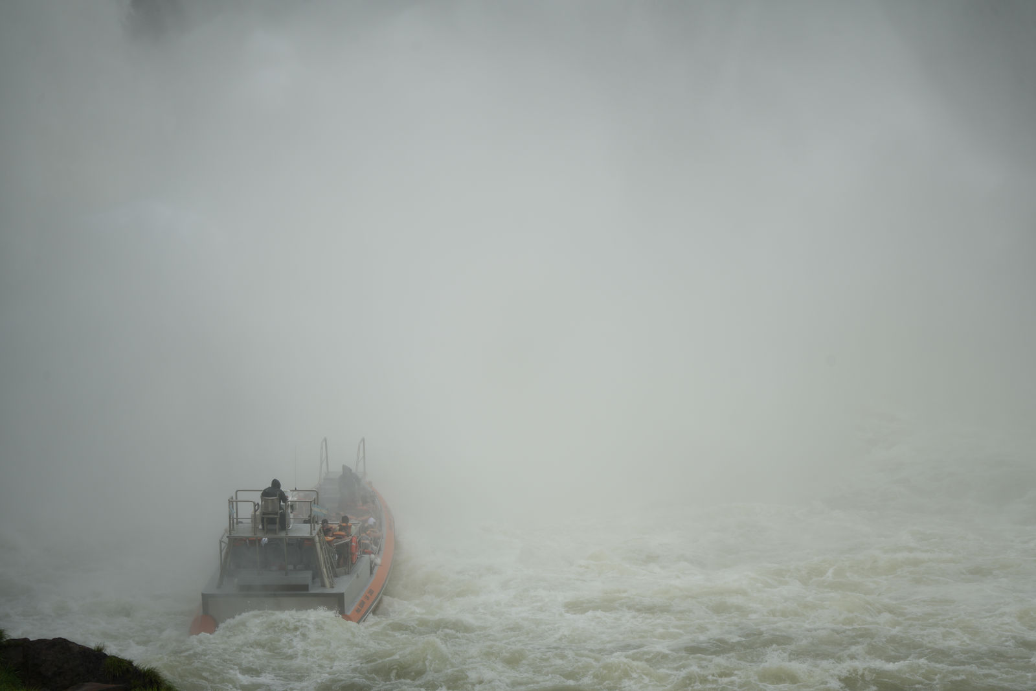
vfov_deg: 3.4
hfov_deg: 5.2
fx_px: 11511
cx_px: 518
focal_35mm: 400
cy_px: 346
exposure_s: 1/640
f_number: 7.1
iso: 100
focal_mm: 400
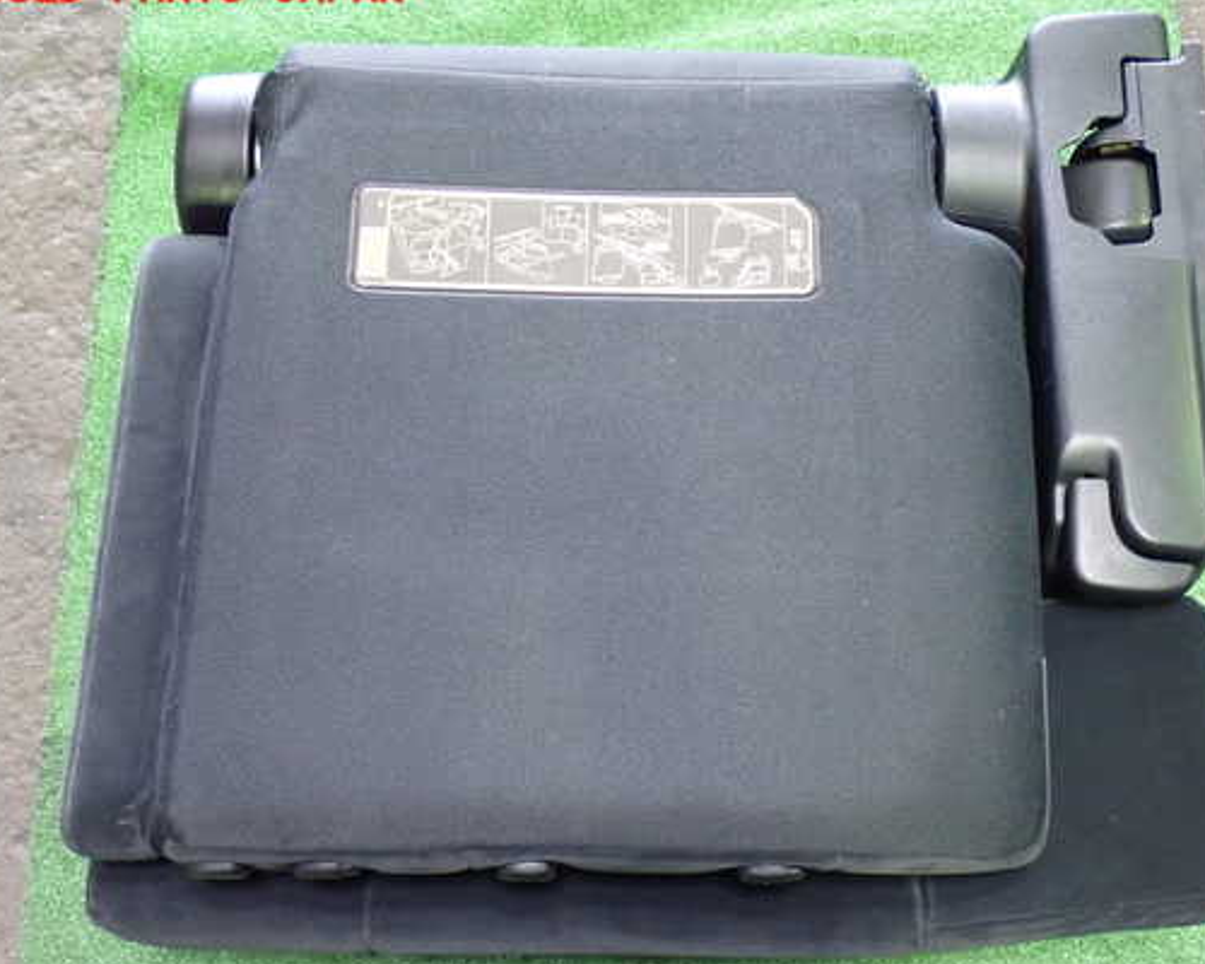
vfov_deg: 31.4
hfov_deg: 38.7
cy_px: 499
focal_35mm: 48
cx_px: 689
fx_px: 1712
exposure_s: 1/30
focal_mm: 7.31
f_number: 2.8
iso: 800
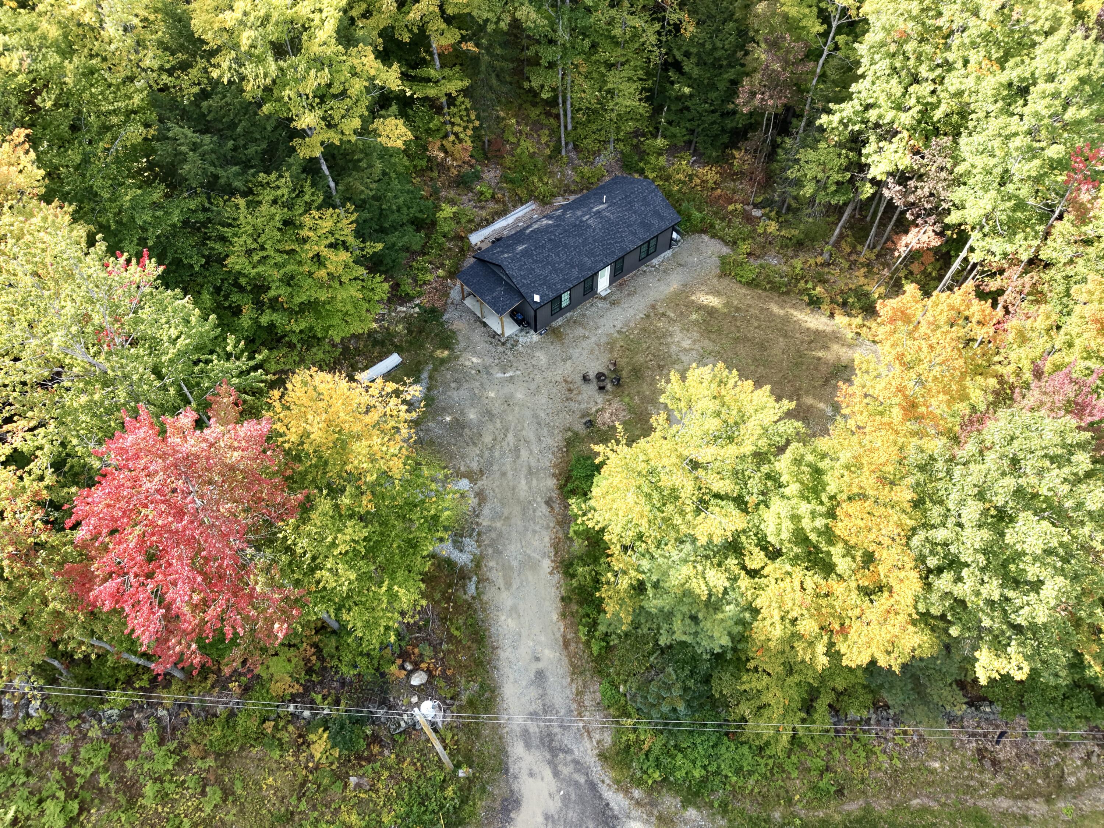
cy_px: 414
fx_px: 765
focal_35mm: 24
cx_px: 552
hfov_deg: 71.6
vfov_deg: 56.8
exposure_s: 1/1000
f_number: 1.8
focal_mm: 8.67
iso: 200
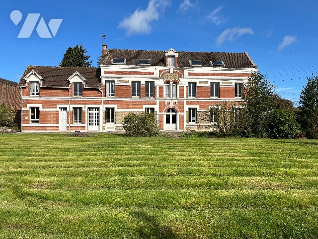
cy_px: 120
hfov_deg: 67.3
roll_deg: -0.5
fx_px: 239
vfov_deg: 53.1
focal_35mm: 26
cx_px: 159
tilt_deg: +0.1
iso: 50
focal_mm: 5.1
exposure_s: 1/4149
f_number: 1.6
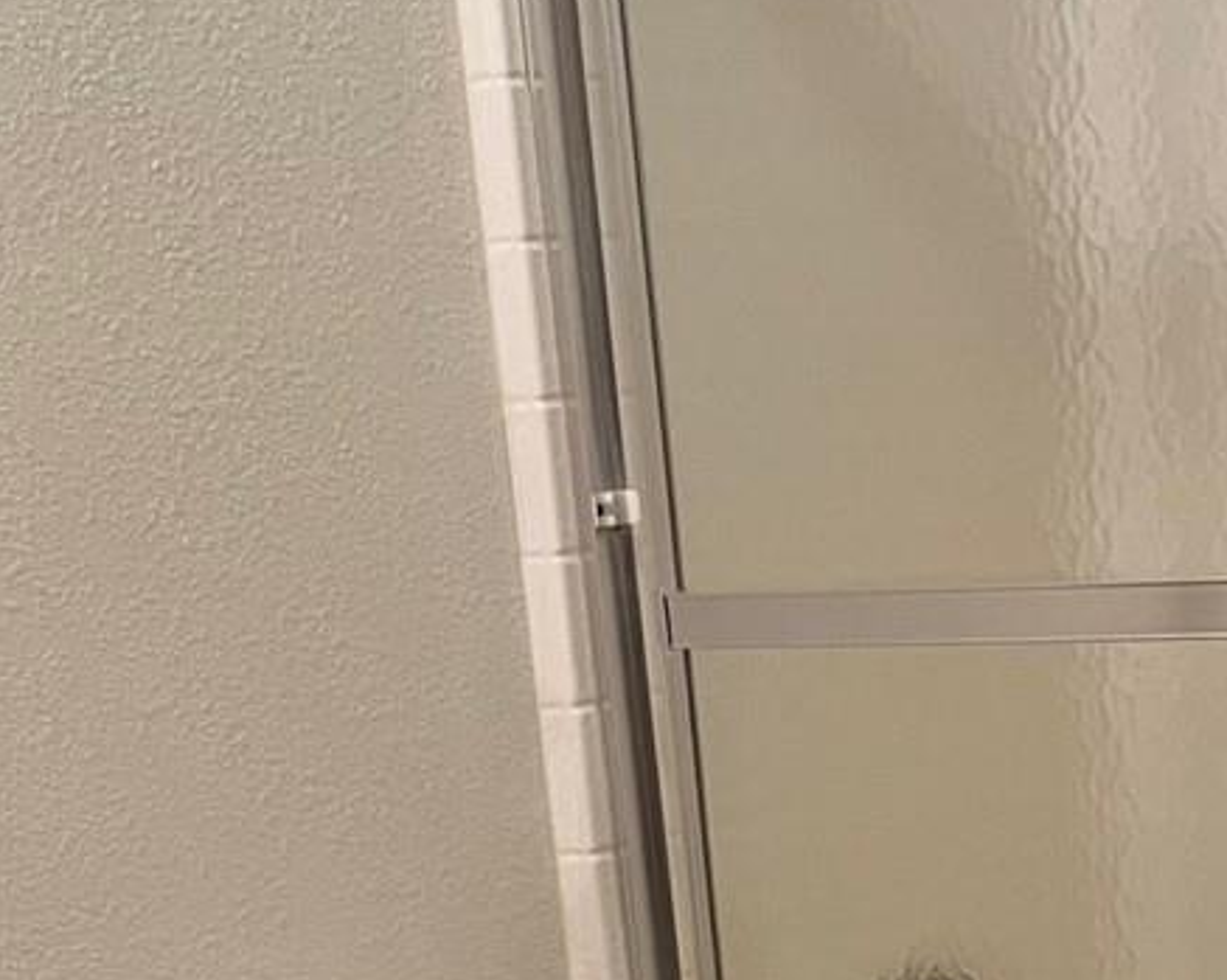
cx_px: 960
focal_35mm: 93
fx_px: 3375
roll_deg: +4.8
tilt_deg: -16.7
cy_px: 1396
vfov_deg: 15.4
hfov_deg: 20.4
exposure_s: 1/60
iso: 100
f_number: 1.5
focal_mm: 5.7
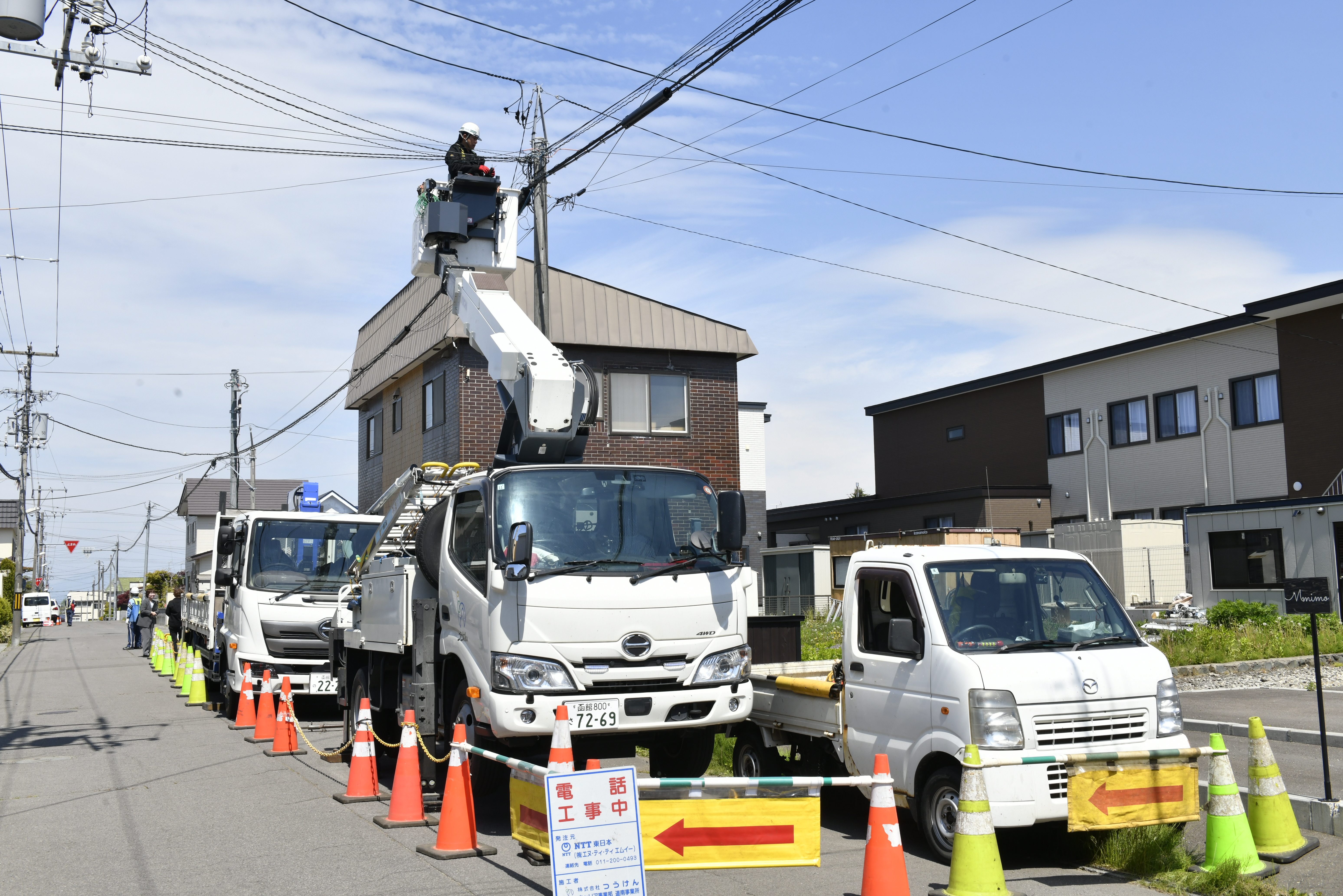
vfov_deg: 36.9
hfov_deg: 53.1
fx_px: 1343
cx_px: 672
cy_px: 448
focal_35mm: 36
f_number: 11
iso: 400
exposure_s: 1/400
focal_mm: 36
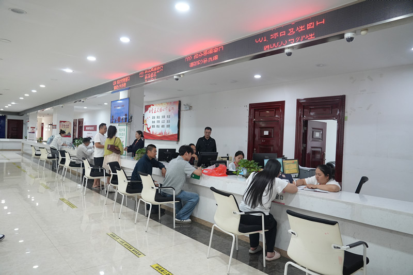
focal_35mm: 24
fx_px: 275
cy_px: 138
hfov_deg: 73.8
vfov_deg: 53.1
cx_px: 206
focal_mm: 24
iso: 3200
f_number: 4
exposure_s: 1/160
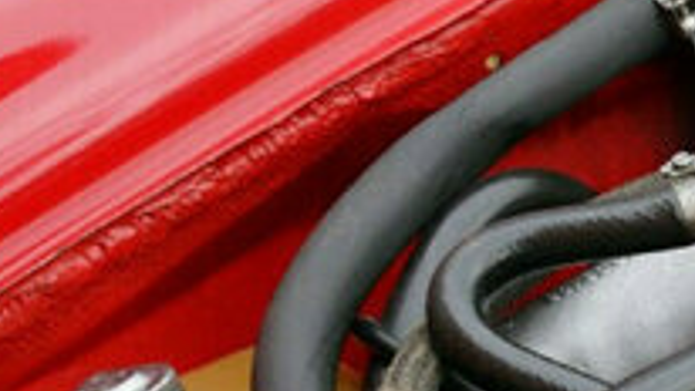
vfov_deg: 7.3
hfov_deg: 10.5
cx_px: 1920
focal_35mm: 159
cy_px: 812
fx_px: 2931
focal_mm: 26
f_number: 6.3
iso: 320
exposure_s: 1/60
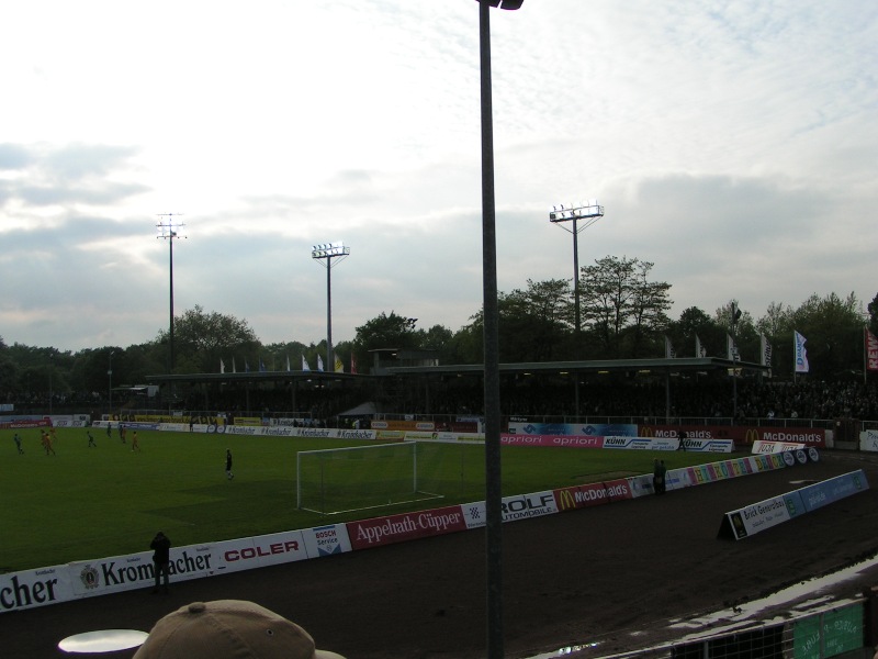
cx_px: 439
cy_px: 330
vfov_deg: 37.7
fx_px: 964
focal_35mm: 38
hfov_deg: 49.0
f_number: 5.6
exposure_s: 1/500
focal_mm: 5.8
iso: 50
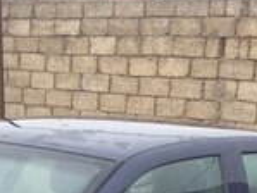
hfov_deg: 13.3
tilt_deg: -18.1
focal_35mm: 146
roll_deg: -0.6
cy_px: 349
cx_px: 3
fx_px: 1085
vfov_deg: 9.7
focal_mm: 4.12
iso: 50
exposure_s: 1/121
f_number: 2.4
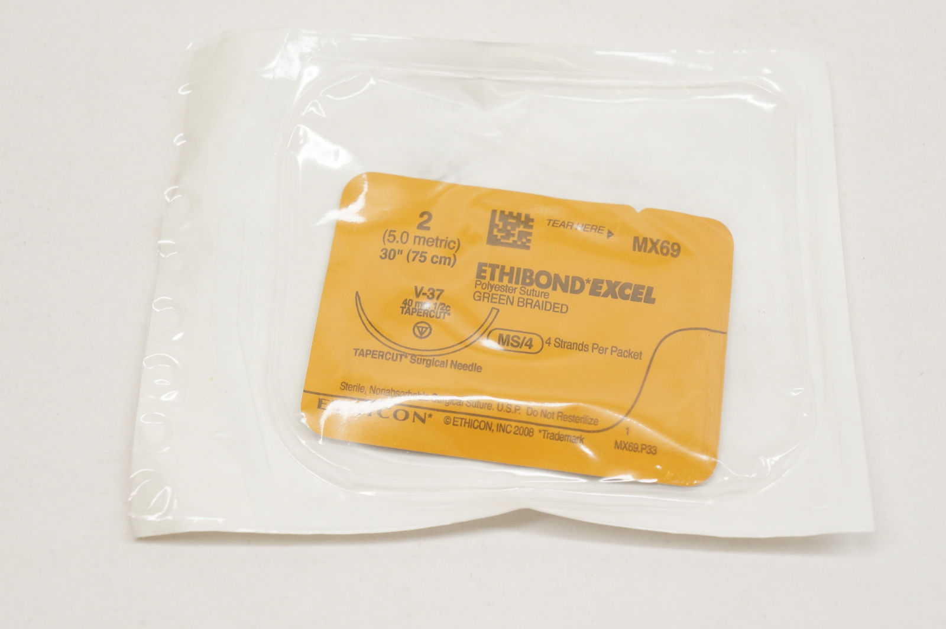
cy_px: 314
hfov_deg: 31.9
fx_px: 1654
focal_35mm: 63
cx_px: 473
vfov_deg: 21.5
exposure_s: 1/80
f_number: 6.3
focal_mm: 42
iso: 400
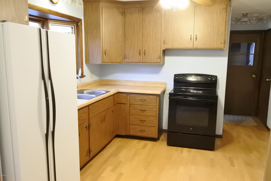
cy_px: 90
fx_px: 218
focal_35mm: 29
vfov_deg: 45.0
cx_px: 136
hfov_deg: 63.7
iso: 5600
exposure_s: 1/60
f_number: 5
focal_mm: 11.1
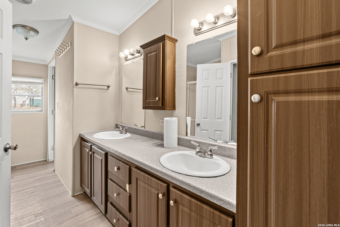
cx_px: 170
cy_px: 114
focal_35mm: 16
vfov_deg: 73.7
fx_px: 151
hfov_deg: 96.7
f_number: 8
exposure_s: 1/20
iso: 400
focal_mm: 16
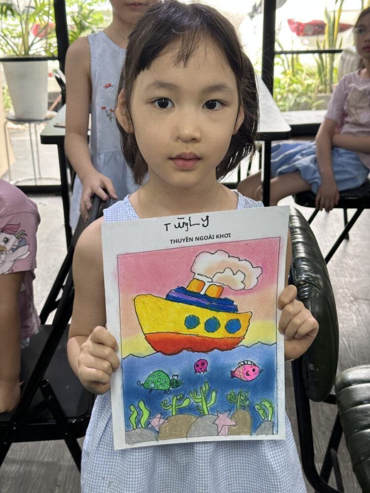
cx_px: 185
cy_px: 246
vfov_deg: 39.7
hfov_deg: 30.3
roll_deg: +1.3
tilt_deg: -22.0
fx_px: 684
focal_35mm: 48
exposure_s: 1/94
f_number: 1.78
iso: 80
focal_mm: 6.86
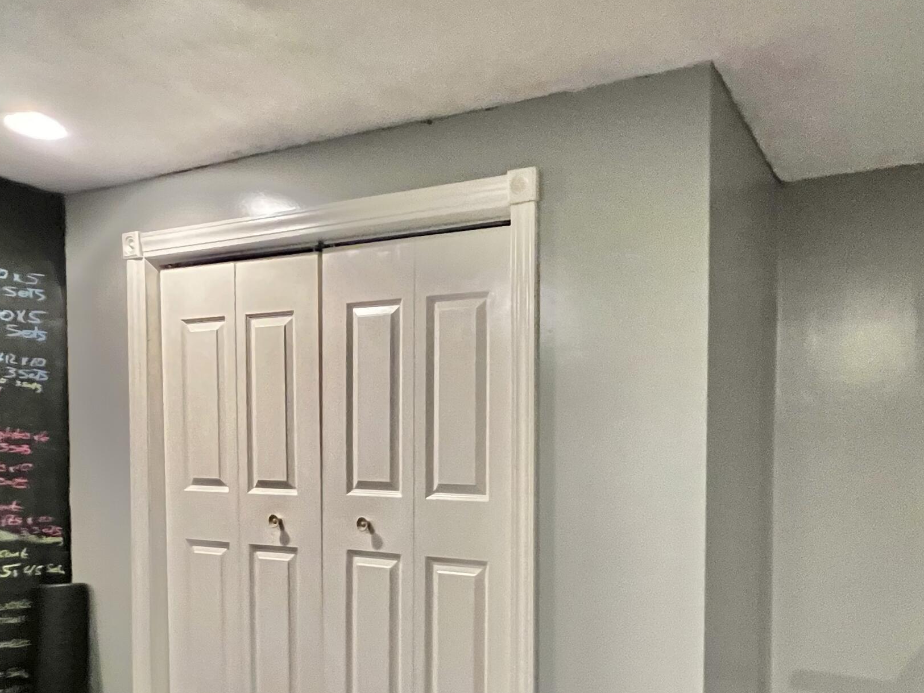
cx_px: 681
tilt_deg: -1.4
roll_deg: +0.0
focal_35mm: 24
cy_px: 467
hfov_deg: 67.5
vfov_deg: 55.5
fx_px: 641
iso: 800
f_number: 1.8
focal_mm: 1.57
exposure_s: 1/60
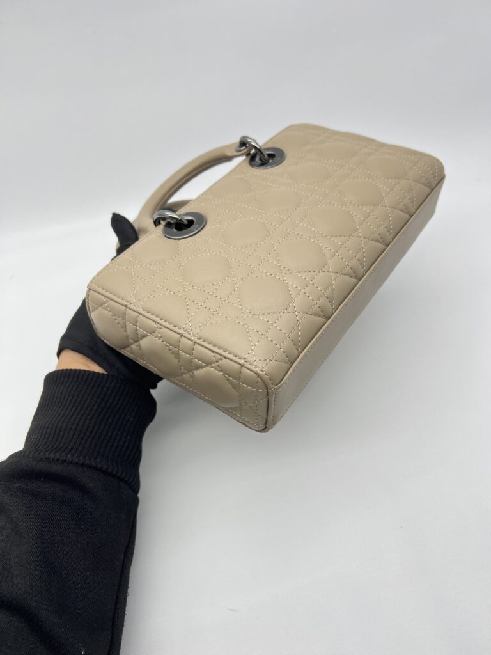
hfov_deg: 53.1
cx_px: 246
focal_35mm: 26
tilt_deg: -45.9
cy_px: 328
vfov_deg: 67.3
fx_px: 492
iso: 32
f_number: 1.5
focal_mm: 5.7
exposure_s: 1/100
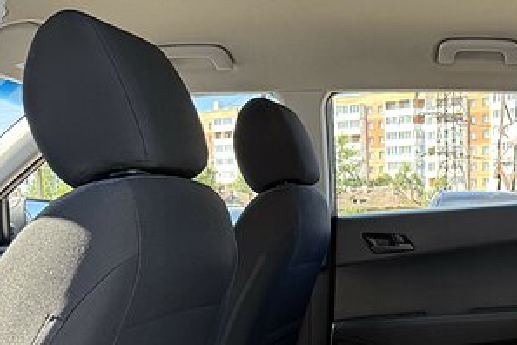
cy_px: 330
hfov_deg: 39.8
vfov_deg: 27.8
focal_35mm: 46
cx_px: 460
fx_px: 661
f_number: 1.78
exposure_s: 1/243
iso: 125
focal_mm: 6.76
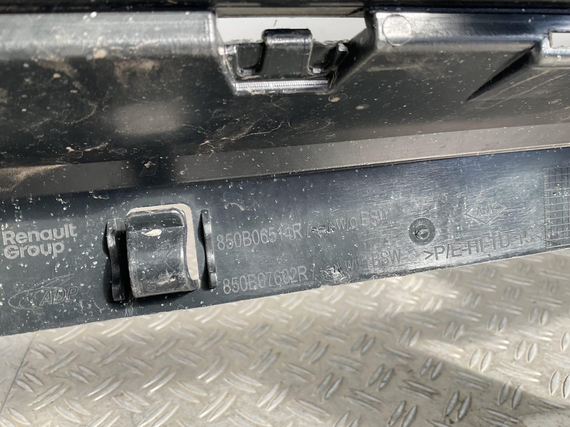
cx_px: 285
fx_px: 478
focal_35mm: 29
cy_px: 214
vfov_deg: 48.2
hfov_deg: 61.7
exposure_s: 1/120
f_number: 1.8
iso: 16
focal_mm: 3
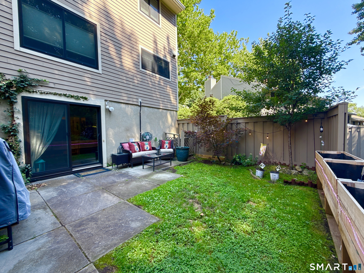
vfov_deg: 85.7
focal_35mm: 14
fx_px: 147
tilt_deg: -1.8
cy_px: 136
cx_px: 182
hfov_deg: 102.1
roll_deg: +1.1
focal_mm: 2.22
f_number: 2.2
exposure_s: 1/125
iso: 50
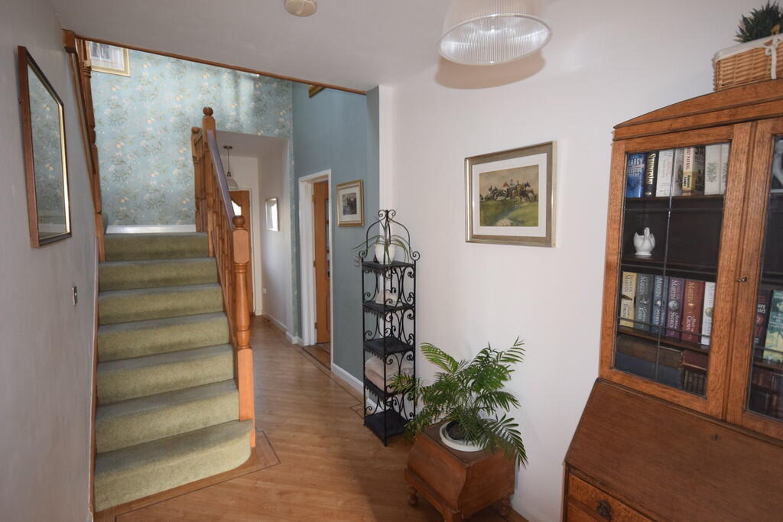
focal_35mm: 20
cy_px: 261
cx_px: 392
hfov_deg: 85.4
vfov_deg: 63.2
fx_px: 424
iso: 1250
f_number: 4.5
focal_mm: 13
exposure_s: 1/60
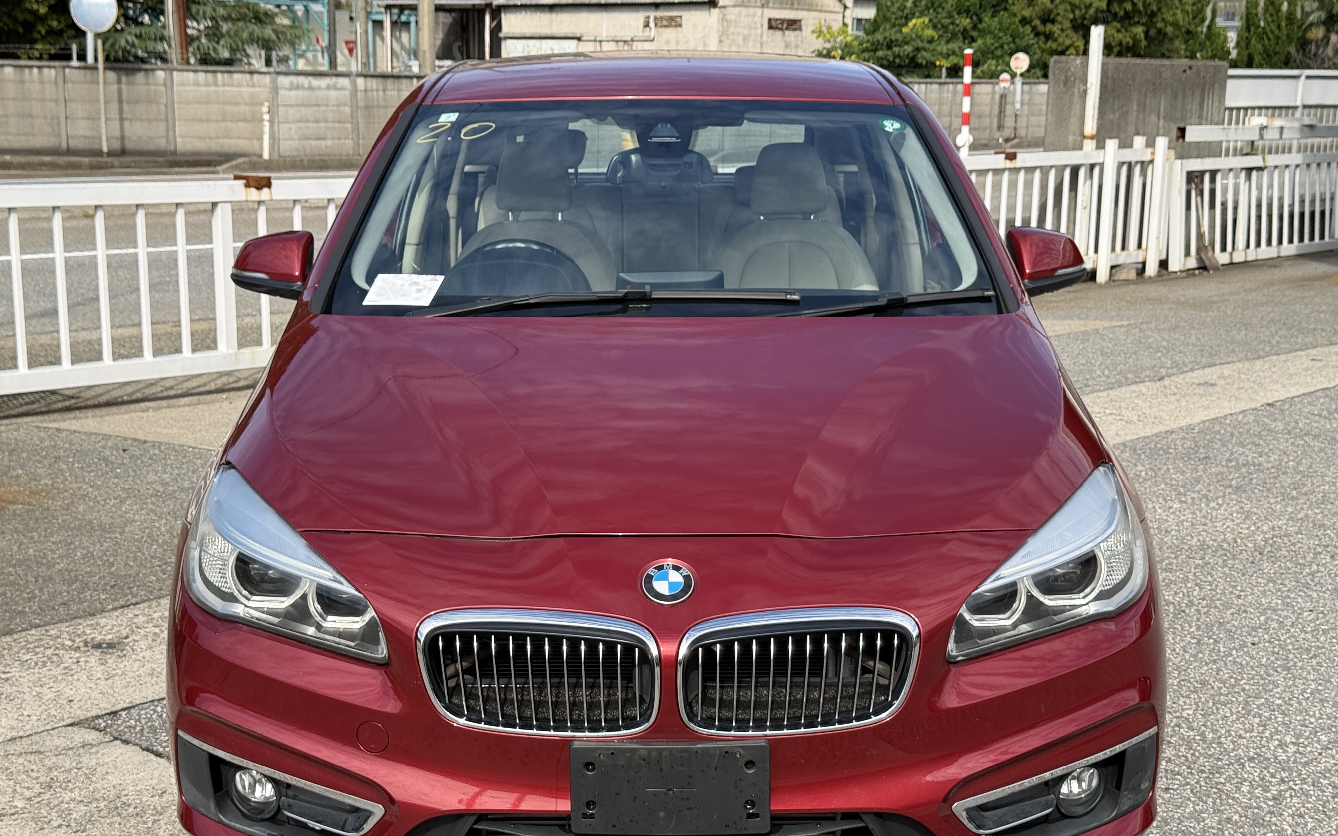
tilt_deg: -12.3
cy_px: 491
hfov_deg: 39.6
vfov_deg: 25.3
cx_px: 669
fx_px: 1860
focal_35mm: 51
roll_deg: -1.1
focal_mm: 6.76
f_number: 1.78
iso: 64
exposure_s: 1/2208
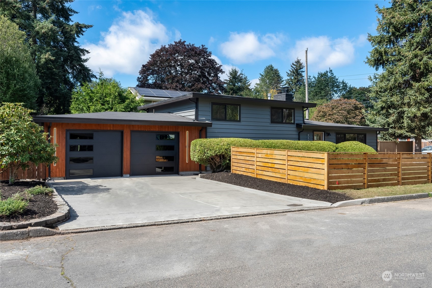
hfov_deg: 62.8
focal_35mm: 30
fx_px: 354
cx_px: 216
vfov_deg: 44.3
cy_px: 144
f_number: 9
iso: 400
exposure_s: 1/800
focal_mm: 29.5
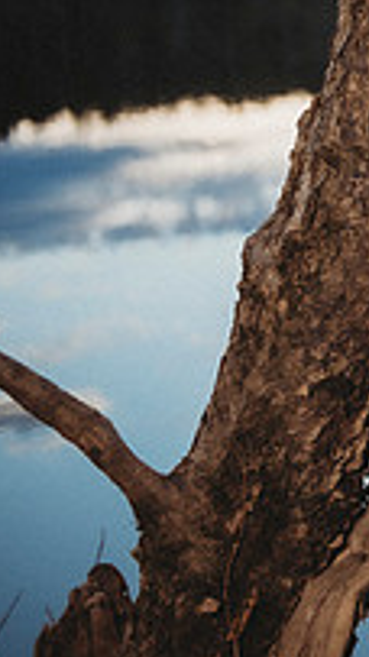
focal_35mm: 105
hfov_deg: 9.9
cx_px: 922
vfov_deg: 20.1
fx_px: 1829
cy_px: 131
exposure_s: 1/400
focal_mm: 35
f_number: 2.8
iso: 200
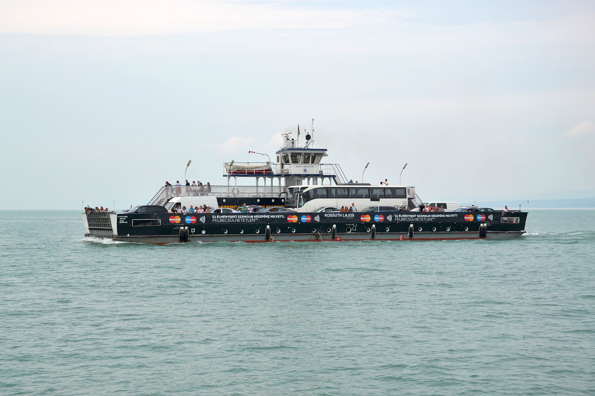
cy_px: 198
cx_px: 298
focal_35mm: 75
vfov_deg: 18.2
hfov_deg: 27.0
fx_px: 1239
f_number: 7.1
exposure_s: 1/200
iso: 100
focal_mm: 50
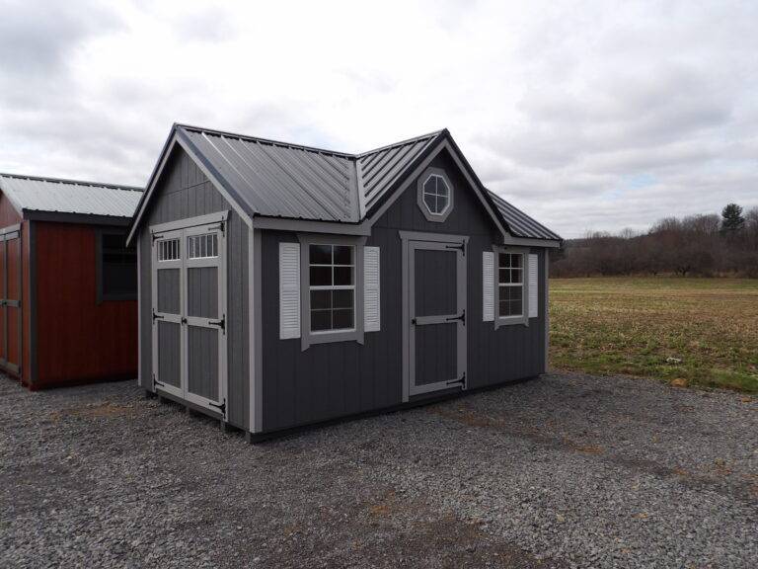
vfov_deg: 56.8
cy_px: 284
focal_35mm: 24
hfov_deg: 71.6
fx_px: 526
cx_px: 379
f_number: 3.2
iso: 100
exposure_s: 1/938
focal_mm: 4.3
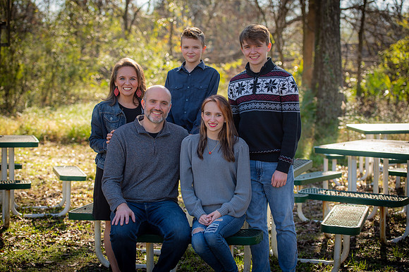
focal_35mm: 75
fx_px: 852
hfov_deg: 27.0
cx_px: 204
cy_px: 136
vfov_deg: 18.2
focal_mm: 75
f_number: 3.5
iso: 50
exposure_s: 1/250
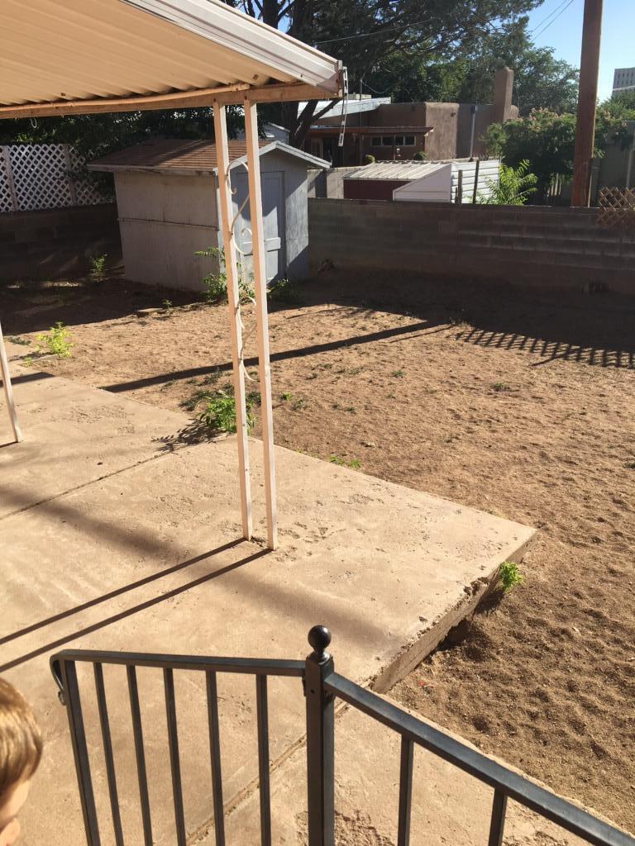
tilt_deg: -23.2
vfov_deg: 61.7
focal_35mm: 29
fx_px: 709
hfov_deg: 48.2
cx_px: 318
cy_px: 423
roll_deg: -1.0
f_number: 2.2
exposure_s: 1/962
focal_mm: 4.15
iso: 25
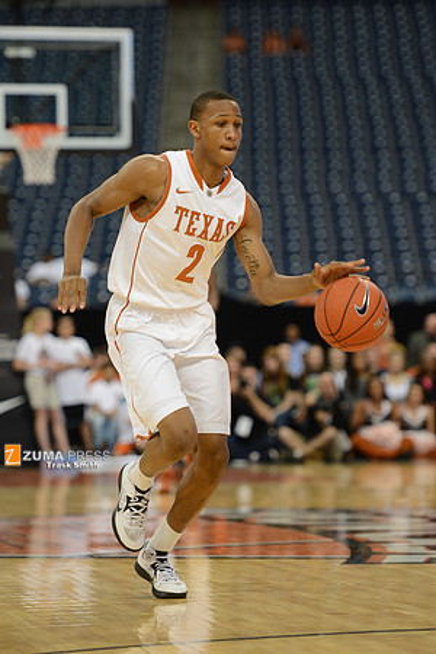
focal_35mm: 155
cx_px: 218
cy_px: 327
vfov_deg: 13.2
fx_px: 2816
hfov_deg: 8.9
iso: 2000
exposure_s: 1/1250
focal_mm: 155
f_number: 2.8
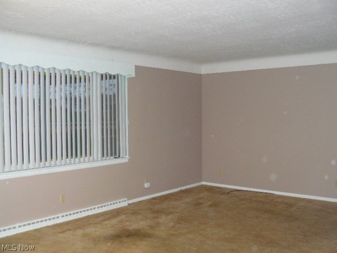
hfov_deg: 51.4
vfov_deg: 39.7
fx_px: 350
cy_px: 126
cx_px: 168
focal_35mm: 36
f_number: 2.8
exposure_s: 1/30
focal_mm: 6
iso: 320
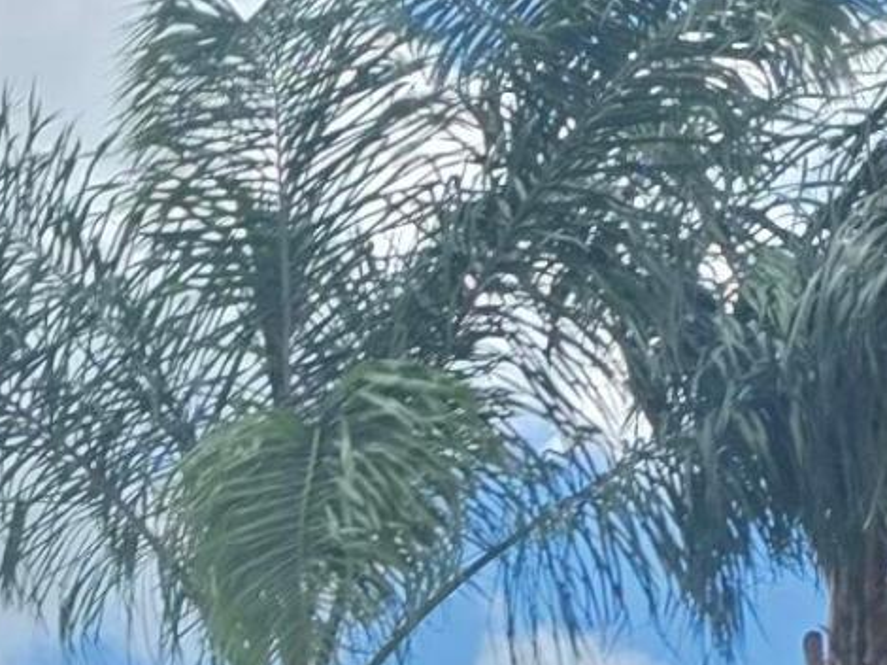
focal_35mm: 141
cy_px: 1904
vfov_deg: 8.9
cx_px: -1176
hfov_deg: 11.7
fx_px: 3611
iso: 80
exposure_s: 1/4539
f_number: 1.7
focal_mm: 6.25
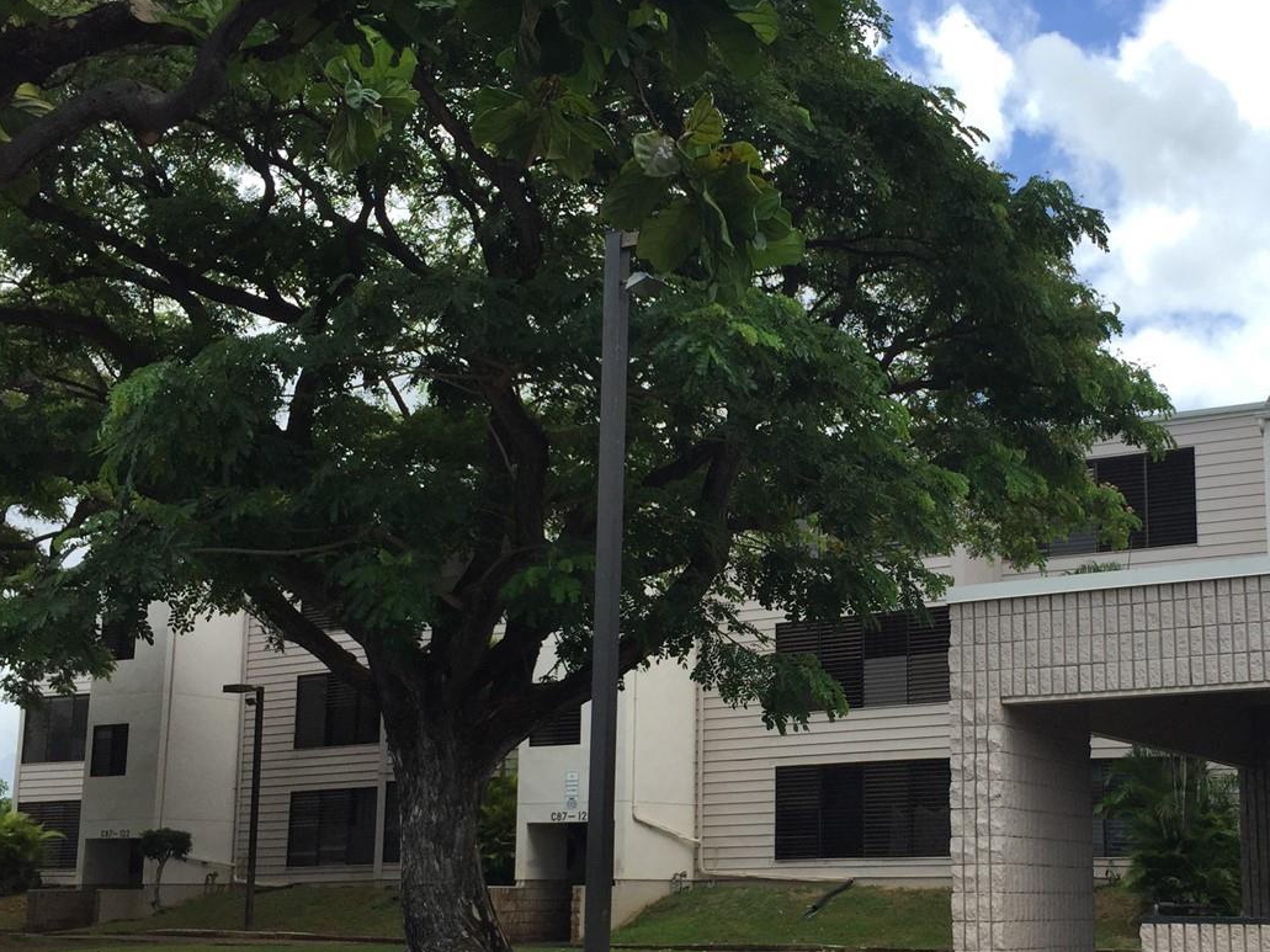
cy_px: 612
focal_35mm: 45
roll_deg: -1.1
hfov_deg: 41.6
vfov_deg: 32.0
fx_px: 1651
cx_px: 836
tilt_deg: +9.3
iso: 32
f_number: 2.2
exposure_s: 1/1319
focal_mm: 4.15
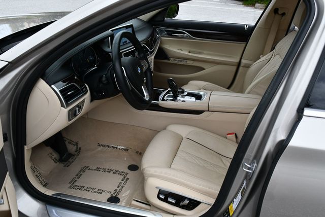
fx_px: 325
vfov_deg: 36.9
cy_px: 108
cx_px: 162
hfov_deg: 53.1
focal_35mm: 36
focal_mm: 18
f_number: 5.6
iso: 320
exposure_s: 1/250
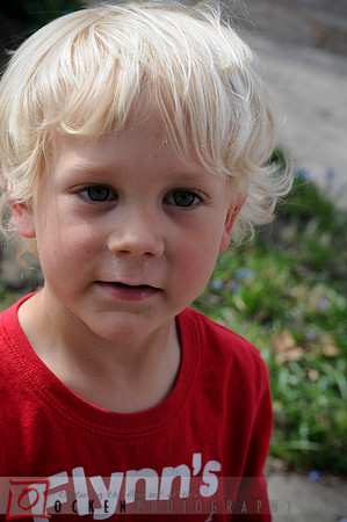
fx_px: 1195
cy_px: 261
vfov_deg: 24.6
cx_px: 174
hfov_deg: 16.5
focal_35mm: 82
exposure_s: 1/200
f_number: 8
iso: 200
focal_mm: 55
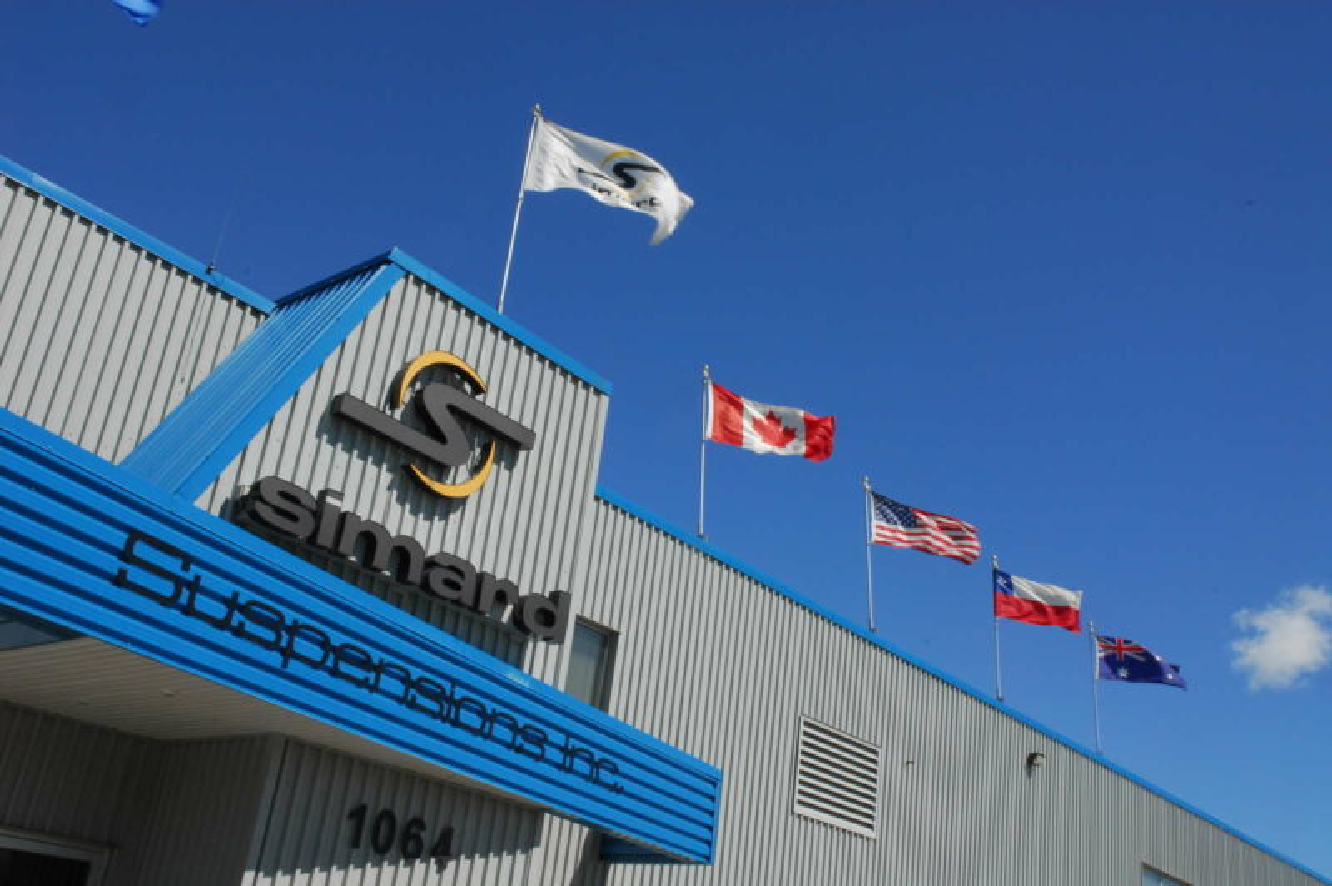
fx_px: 1386
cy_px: 443
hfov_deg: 51.3
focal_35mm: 38
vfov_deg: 35.4
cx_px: 666
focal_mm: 25
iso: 320
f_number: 25
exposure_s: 1/80
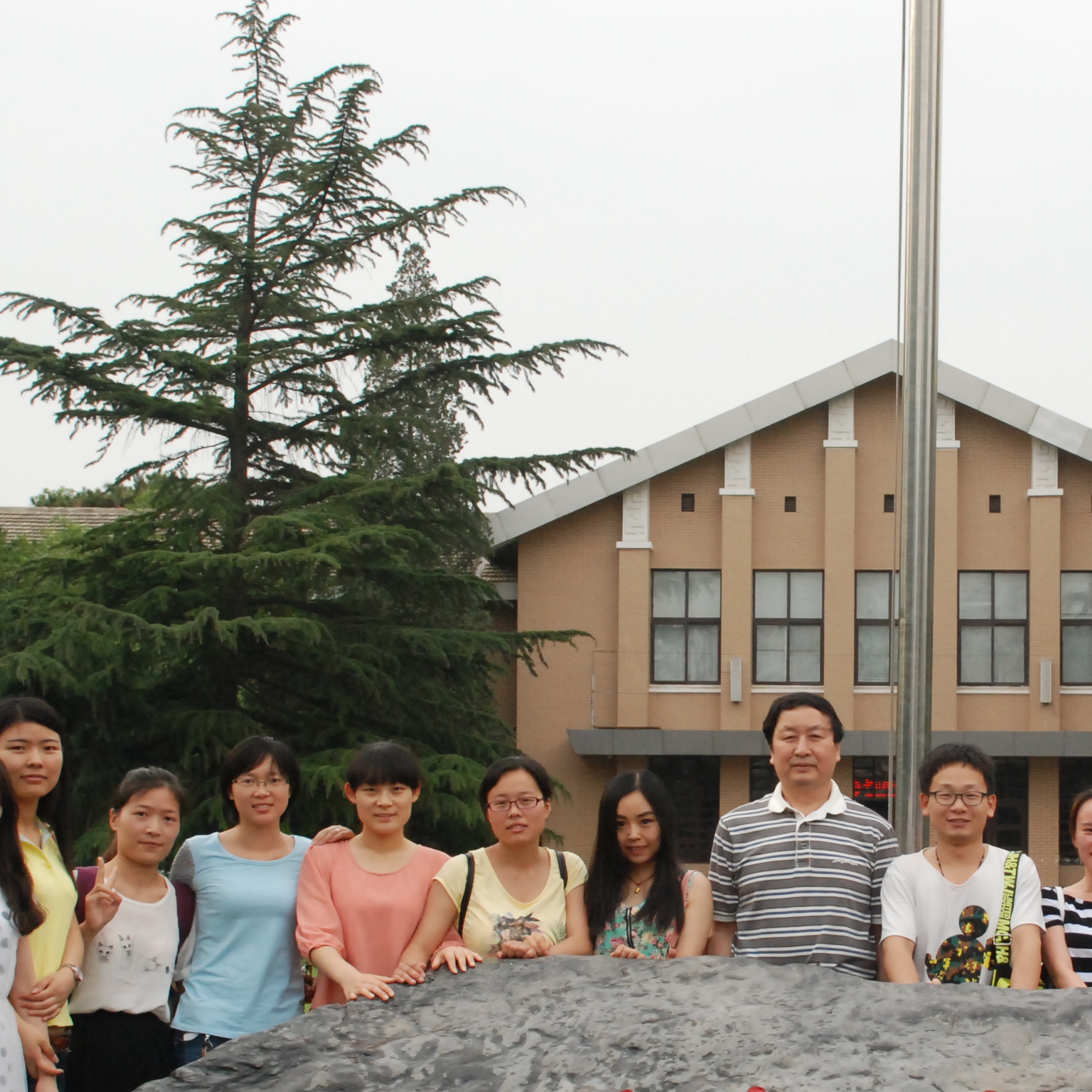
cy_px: 747
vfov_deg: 19.4
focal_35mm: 89
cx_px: 870
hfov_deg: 19.3
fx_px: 3176
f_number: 9
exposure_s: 1/320
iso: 800
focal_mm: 32
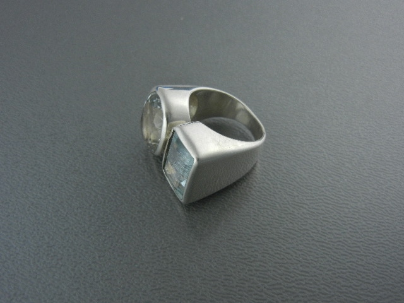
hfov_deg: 42.1
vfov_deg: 32.2
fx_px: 525
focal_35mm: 45
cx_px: 202
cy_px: 152
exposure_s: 1/49.4
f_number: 3.8
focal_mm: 8.1
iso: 400
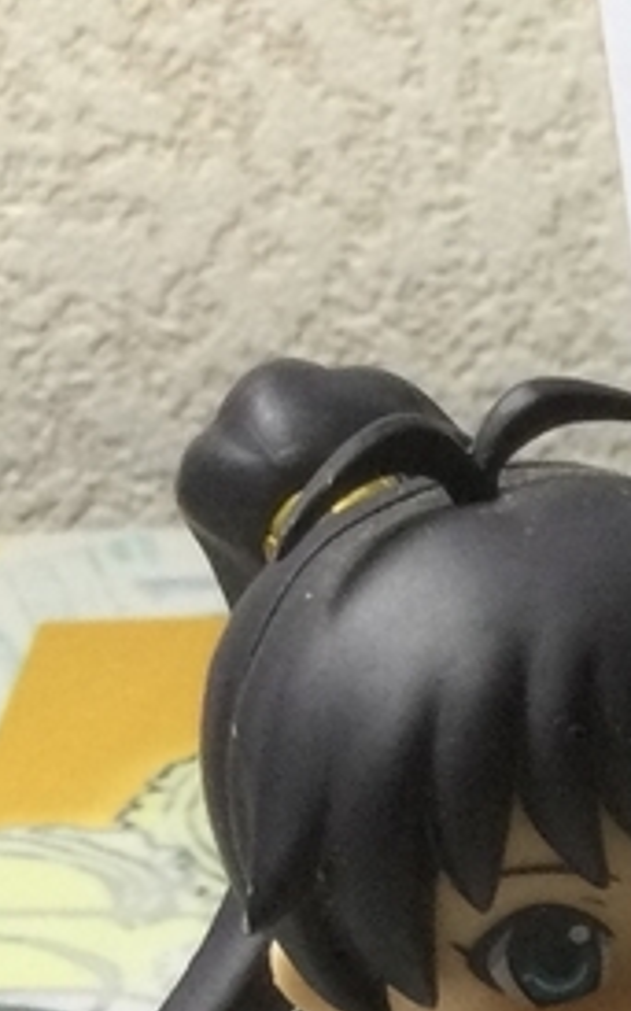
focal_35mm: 144
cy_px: 1022
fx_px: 3966
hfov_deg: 7.5
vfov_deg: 14.3
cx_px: 2140
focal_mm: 3.3
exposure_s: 1/30
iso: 25
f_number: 2.4
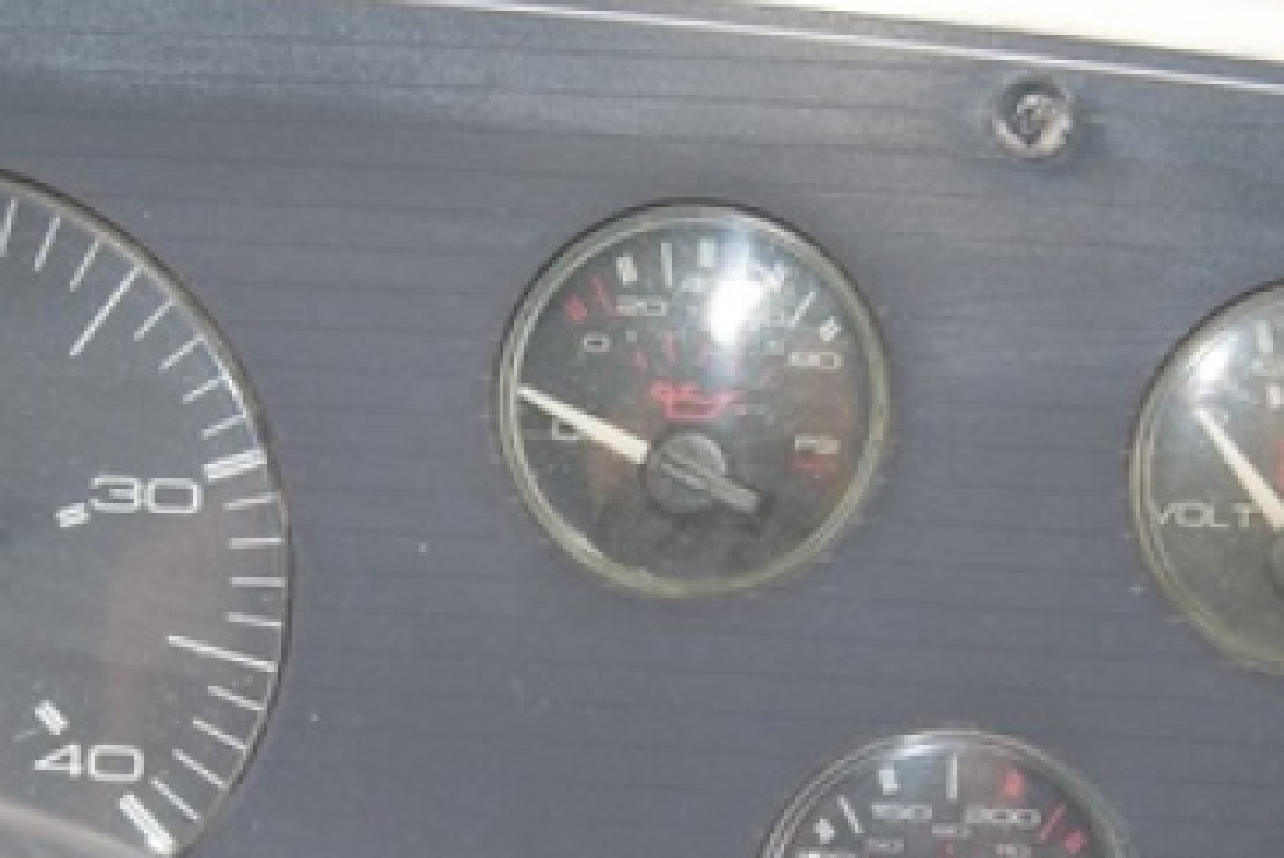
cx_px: 765
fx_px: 2891
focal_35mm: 81
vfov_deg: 16.8
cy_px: 587
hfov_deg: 25.0
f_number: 5.6
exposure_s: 1/80
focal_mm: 22
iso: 100
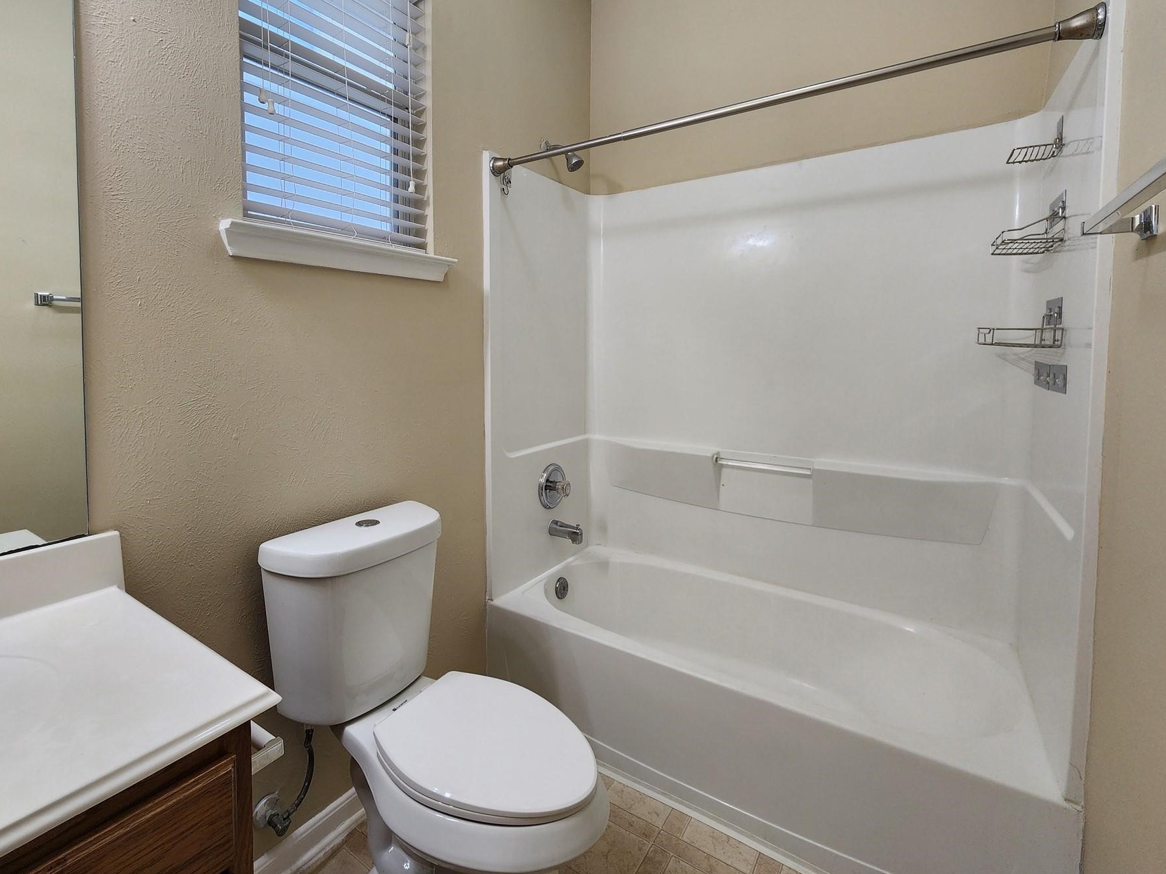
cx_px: 539
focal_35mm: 15
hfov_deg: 98.0
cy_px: 372
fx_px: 505
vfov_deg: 81.2
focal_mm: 2.2
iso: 100
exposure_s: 1/60
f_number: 2.2
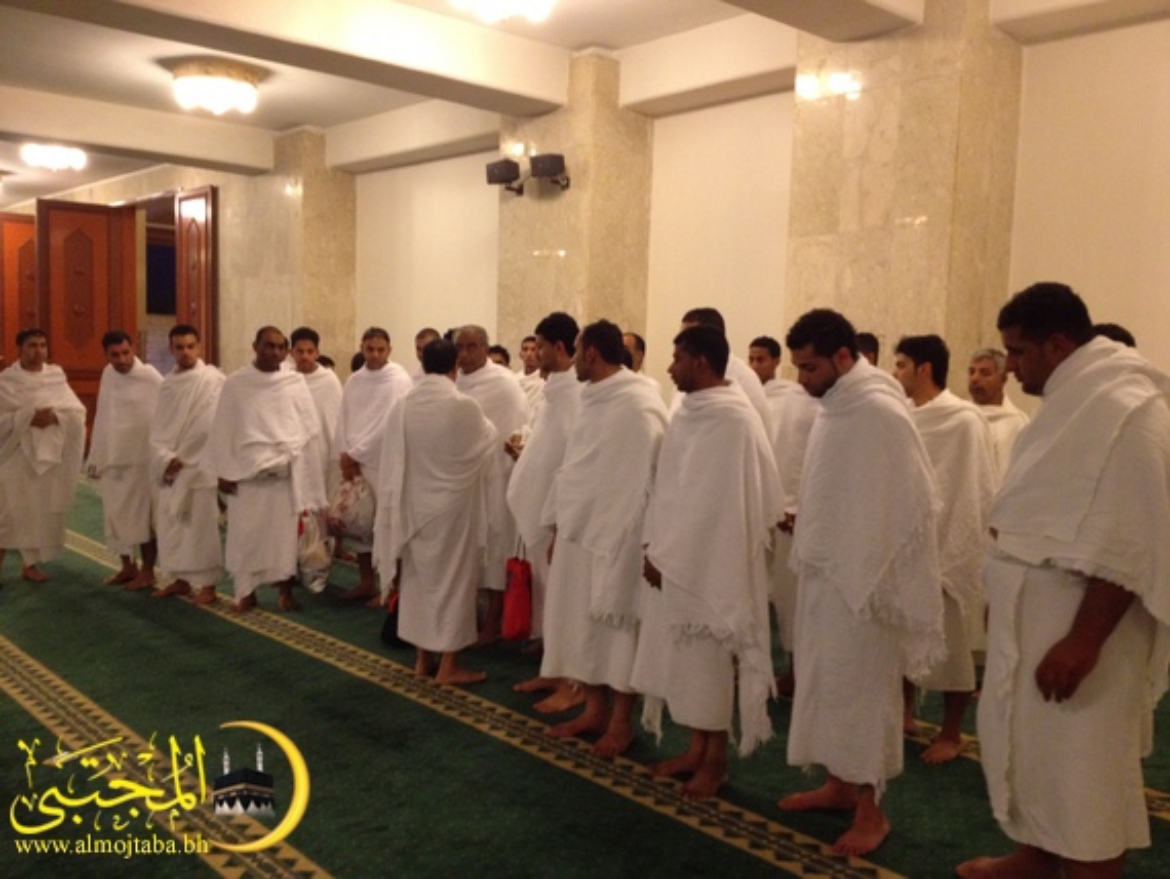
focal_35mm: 35
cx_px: 585
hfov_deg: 52.6
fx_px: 1183
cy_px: 440
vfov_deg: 40.7
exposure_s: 1/20
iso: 250
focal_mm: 4.28
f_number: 2.4
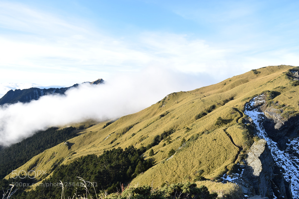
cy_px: 100
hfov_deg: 67.4
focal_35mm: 27
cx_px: 150
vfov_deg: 47.9
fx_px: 224
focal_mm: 18
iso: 400
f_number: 7.1
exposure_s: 1/250
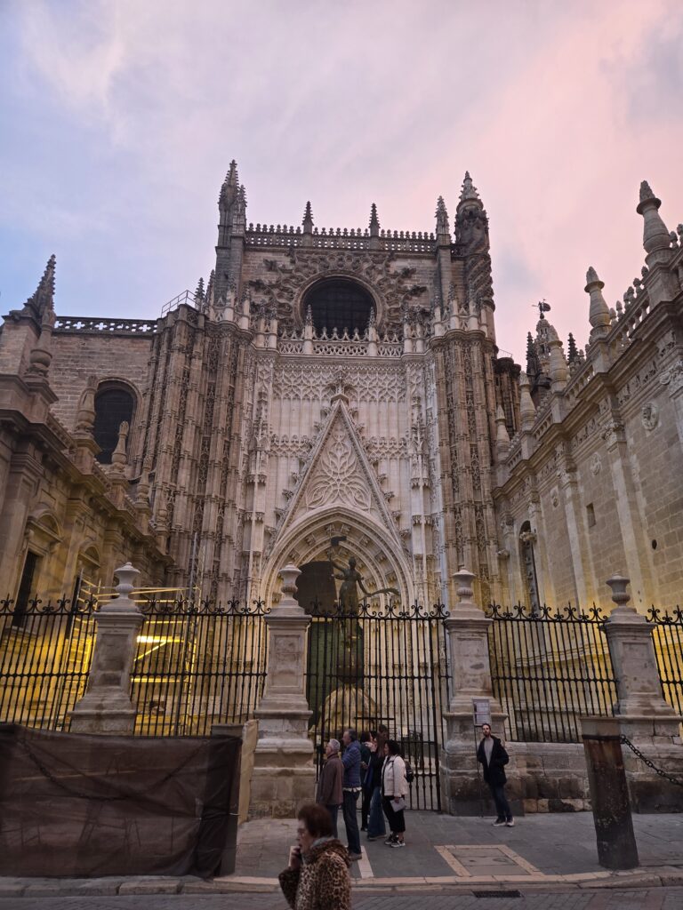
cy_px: 455
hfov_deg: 58.9
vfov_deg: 73.9
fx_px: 605
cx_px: 342
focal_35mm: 23
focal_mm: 5.4
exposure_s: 1/100
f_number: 1.8
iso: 80
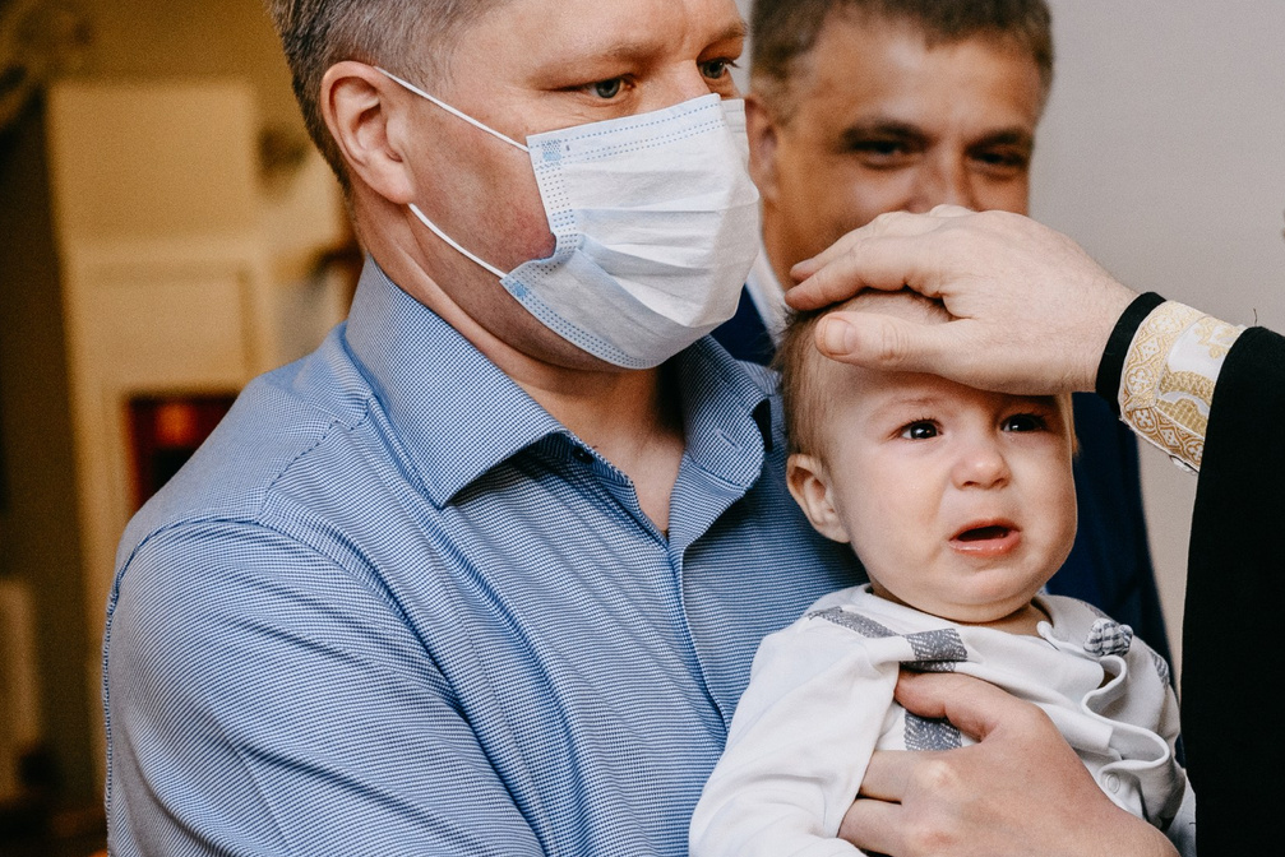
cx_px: 1143
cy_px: 577
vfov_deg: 11.2
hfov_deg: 16.6
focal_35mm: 122
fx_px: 4356
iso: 500
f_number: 3.5
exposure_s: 1/160
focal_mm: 48
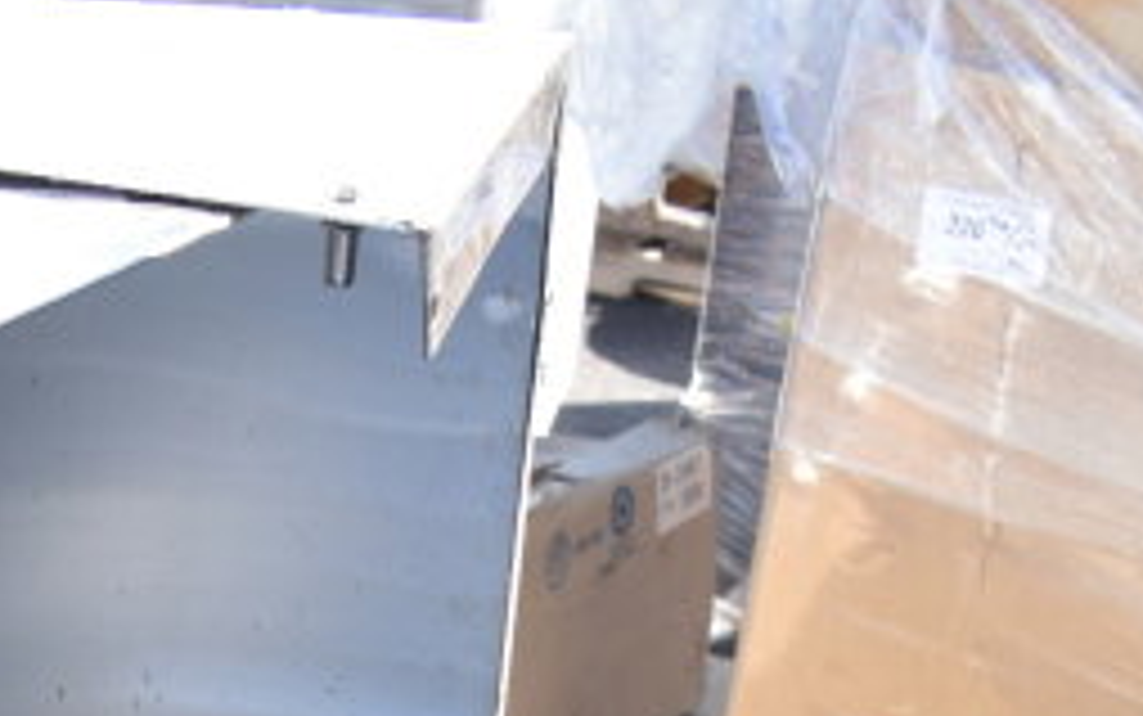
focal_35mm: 99
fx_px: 3085
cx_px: -36
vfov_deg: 10.9
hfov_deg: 20.2
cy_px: 1790
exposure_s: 1/160
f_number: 6.3
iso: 200
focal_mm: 18
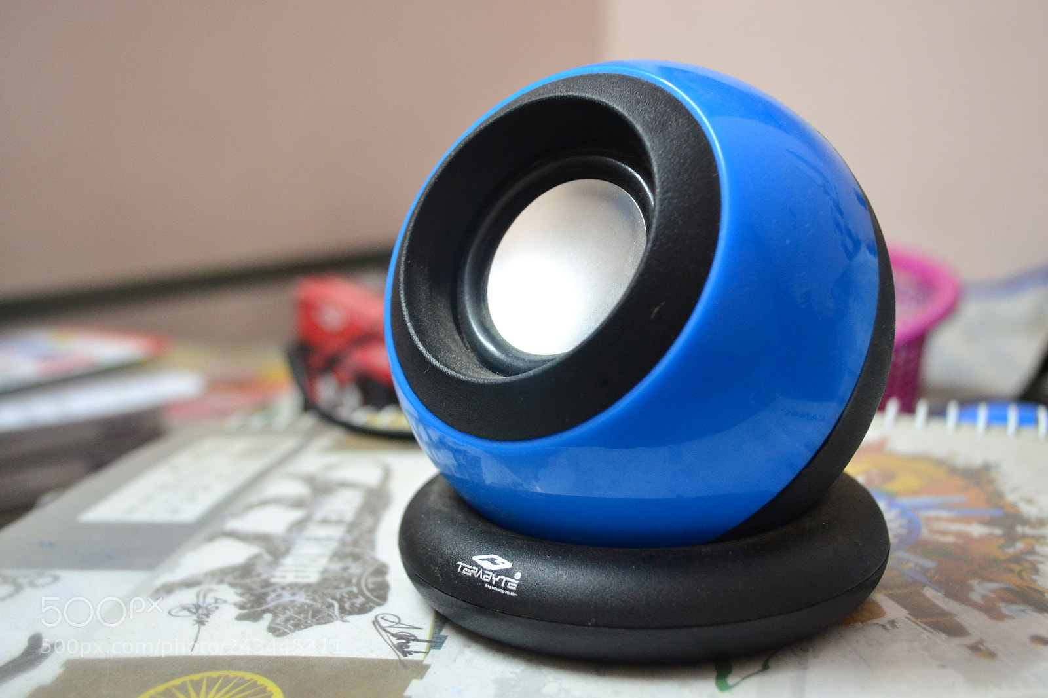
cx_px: 524
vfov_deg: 30.8
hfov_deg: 45.0
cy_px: 349
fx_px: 1266
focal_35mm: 44
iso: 1600
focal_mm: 29
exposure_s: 1/15
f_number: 4.5
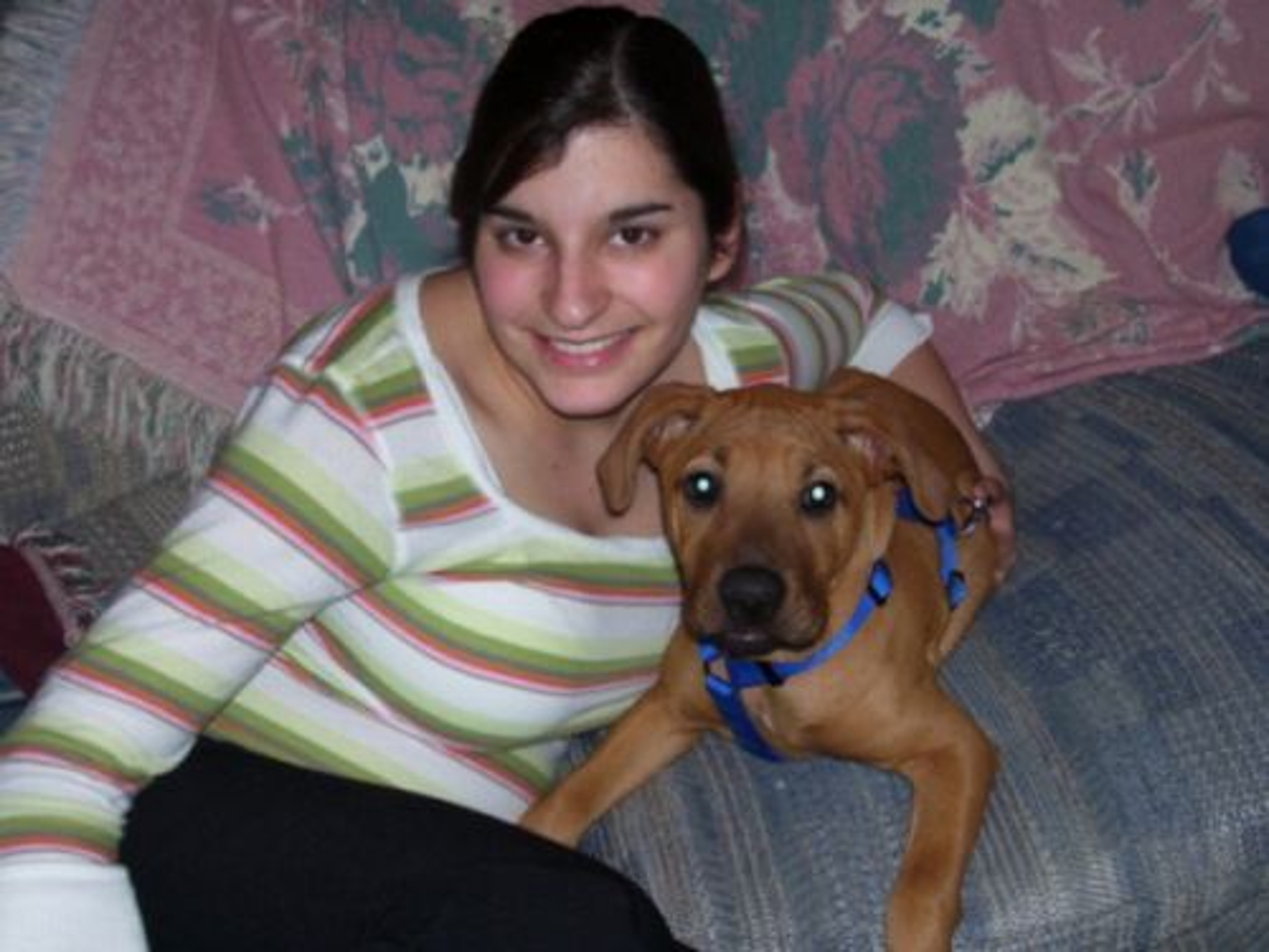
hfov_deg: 36.2
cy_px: 476
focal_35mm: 53
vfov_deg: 27.5
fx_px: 1943
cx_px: 634
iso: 80
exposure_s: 1/60
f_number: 3.4
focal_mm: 8.6
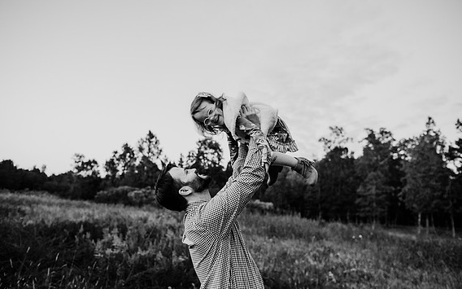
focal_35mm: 25
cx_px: 229
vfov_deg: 49.3
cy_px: 147
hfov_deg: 72.5
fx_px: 315
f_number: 2.8
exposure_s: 1/250
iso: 500
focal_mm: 24
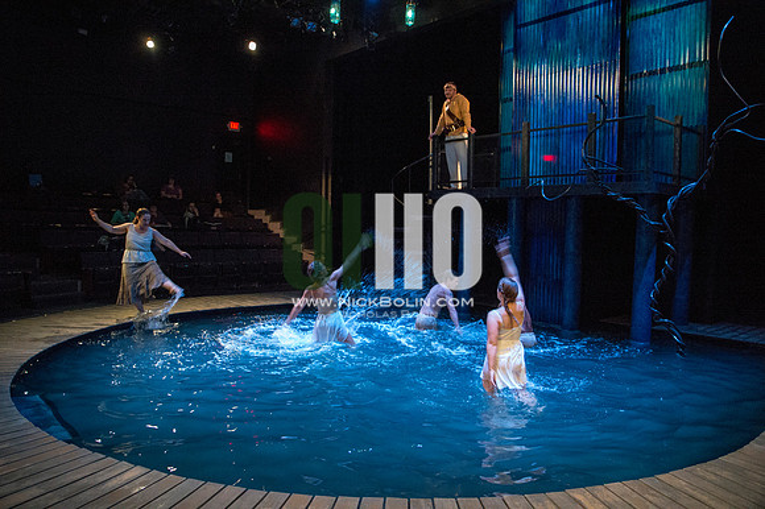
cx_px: 382
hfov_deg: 69.4
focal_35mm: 26
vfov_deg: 49.5
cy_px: 254
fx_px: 552
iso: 12800
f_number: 2.8
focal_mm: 26
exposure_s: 1/60
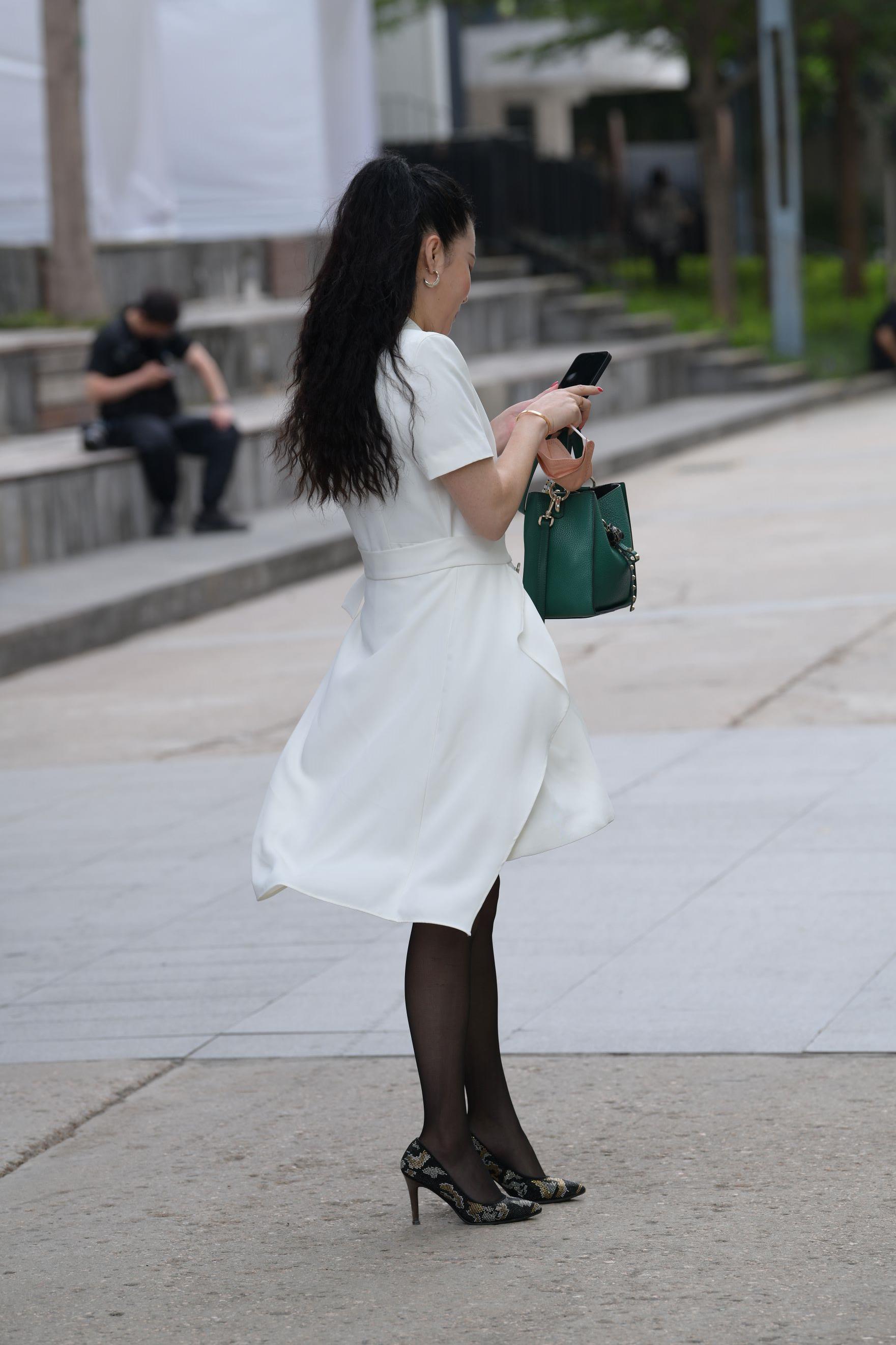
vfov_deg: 12.8
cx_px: 448
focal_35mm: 160
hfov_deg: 8.6
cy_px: 672
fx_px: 5972
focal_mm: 160
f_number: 5
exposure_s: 1/640
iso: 250
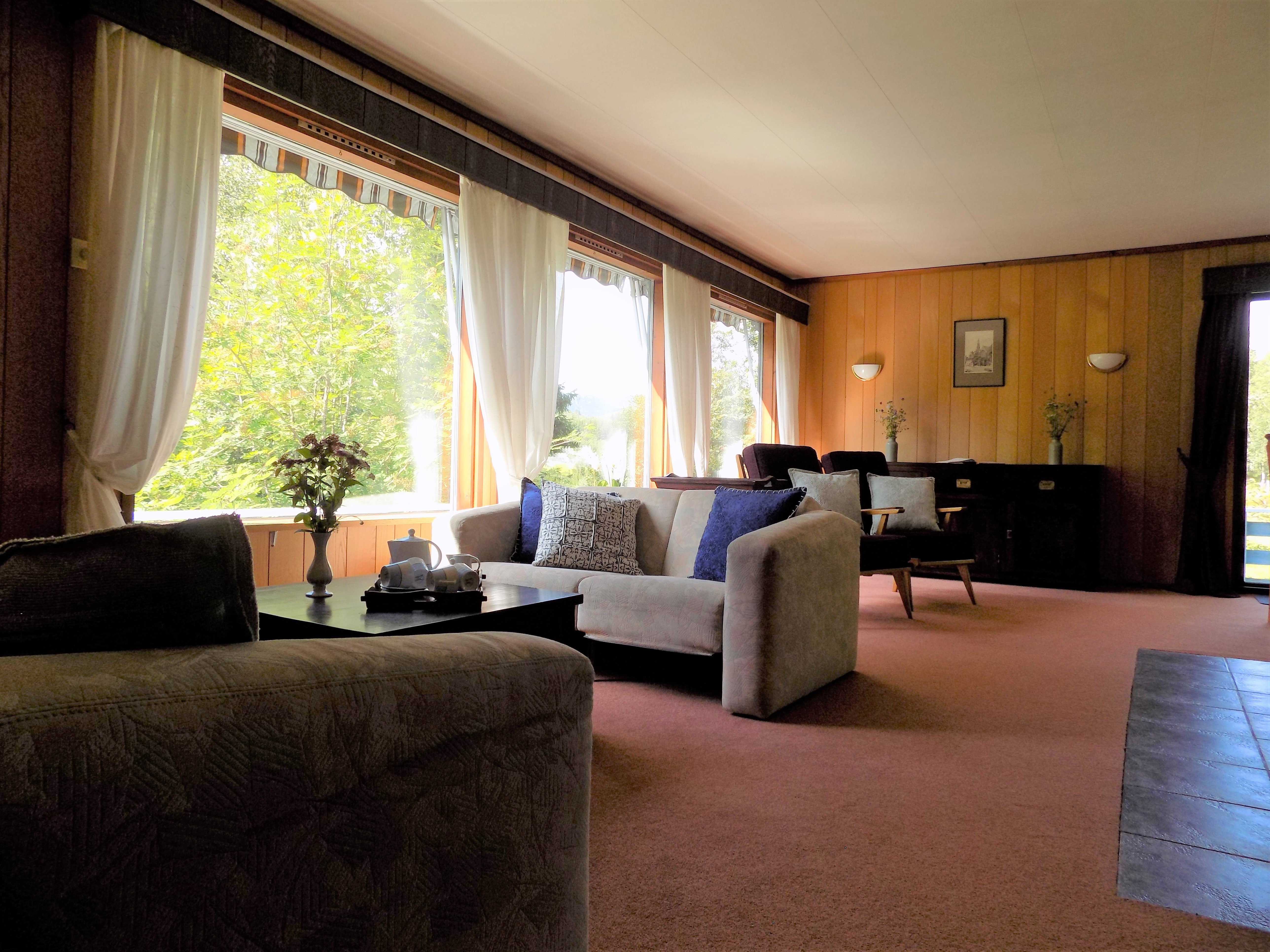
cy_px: 476
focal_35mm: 23
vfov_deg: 58.9
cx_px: 635
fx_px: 844
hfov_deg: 73.9
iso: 80
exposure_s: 1/80
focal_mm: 4
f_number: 3.1
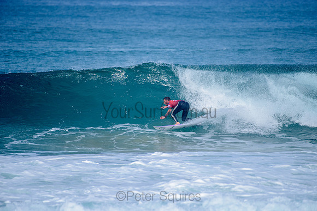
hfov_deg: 3.8
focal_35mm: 546
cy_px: 100
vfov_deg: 2.5
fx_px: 4809
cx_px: 167
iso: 180
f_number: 5.6
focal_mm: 500
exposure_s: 1/2000
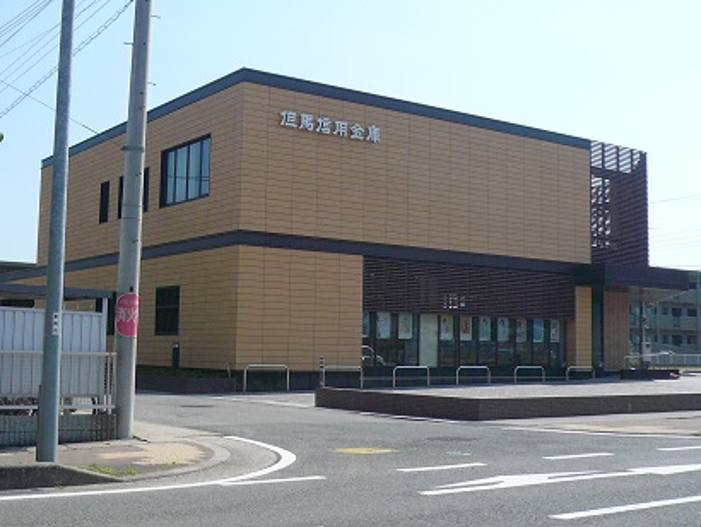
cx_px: 350
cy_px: 264
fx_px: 973
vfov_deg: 30.3
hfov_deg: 39.6
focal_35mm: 48
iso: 100
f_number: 9
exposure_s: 1/200
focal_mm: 5.2
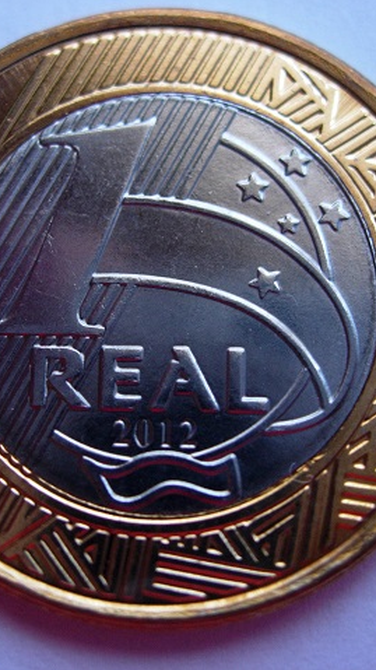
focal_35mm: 56
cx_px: 166
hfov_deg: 21.4
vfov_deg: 37.2
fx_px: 994
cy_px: 332
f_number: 2.8
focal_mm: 7.8
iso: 115
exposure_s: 1/32
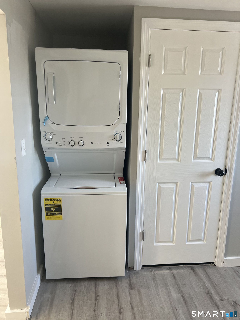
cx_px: 120
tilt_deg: -11.8
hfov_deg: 53.1
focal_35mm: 26
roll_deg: -0.6
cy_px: 160
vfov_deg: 67.3
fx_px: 240
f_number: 1.5
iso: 125
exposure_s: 1/121
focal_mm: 5.7
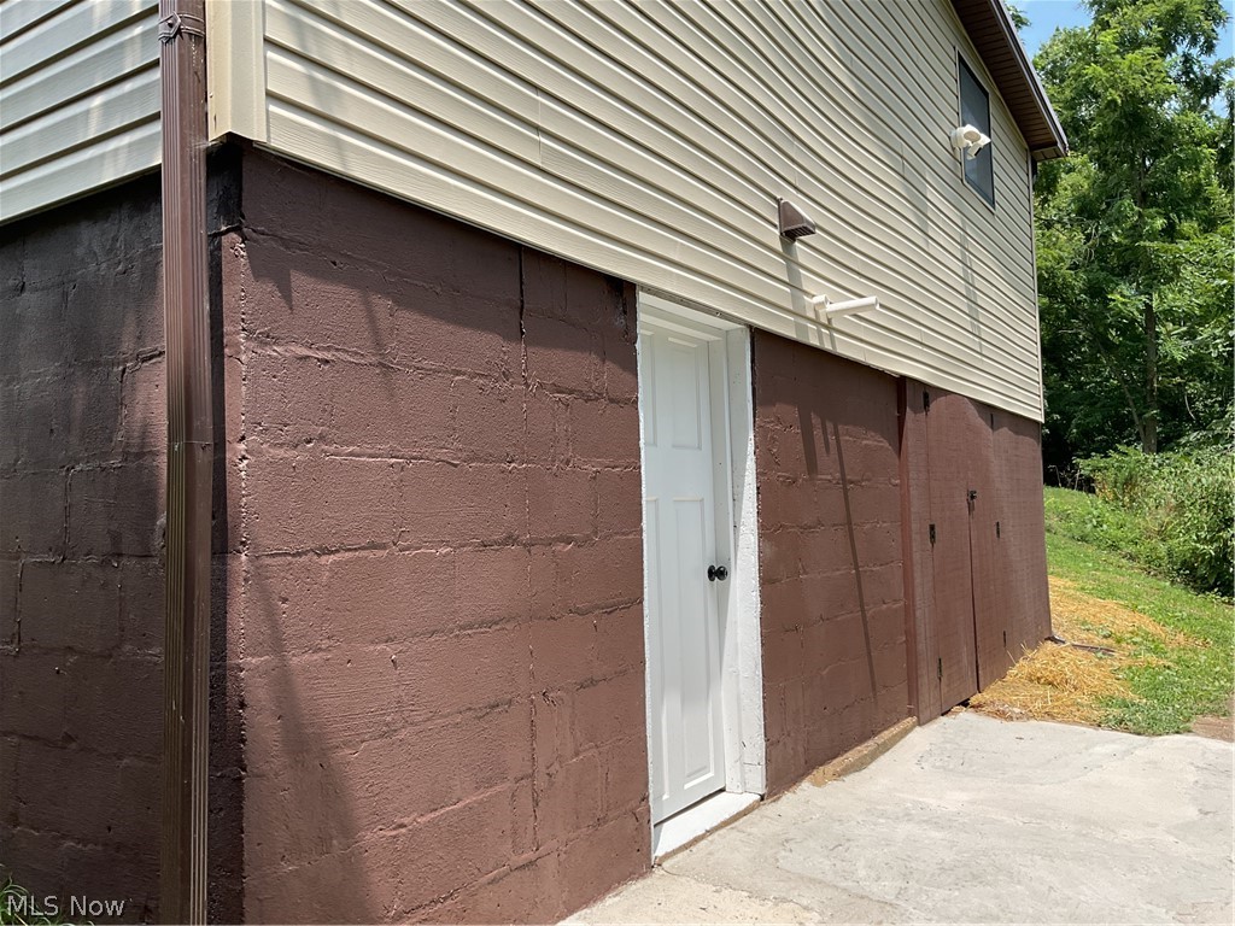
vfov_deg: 48.2
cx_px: 618
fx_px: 1035
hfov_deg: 61.7
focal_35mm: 29
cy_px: 463
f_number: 1.8
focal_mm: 3
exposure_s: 1/749
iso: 16
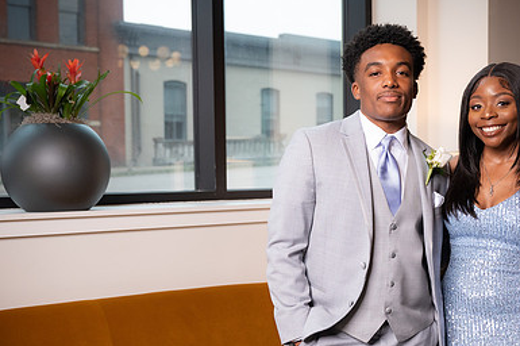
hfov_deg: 38.0
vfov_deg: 25.8
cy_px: 222
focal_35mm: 52
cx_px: 316
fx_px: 750
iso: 1250
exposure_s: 1/250
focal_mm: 34.5
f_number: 3.5
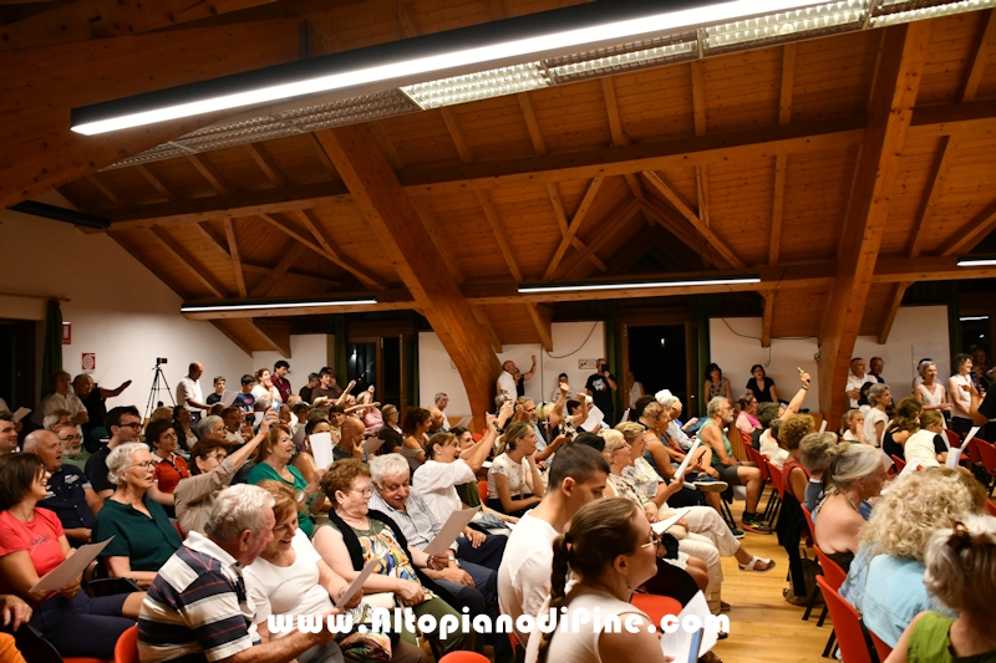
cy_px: 332
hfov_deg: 67.4
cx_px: 498
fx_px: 747
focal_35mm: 27
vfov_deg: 47.9
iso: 2000
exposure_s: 1/125
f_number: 3.5
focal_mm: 18
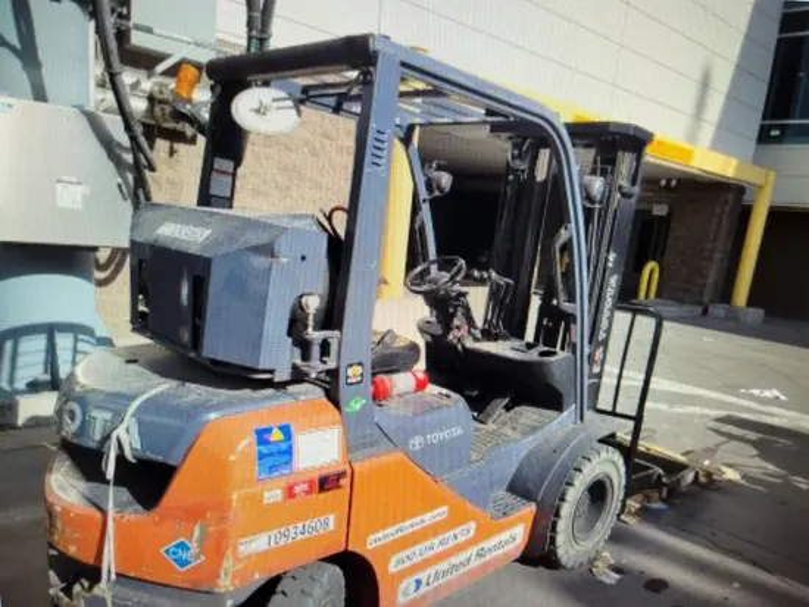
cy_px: 304
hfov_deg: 67.3
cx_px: 404
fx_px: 608
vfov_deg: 53.1
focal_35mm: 26
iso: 64
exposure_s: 1/60
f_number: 1.6
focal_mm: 5.1
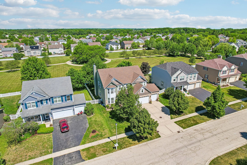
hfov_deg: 78.6
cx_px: 124
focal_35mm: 22
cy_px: 82
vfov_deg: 57.2
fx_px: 151
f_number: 2.8
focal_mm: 8.4
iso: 110
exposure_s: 1/2500
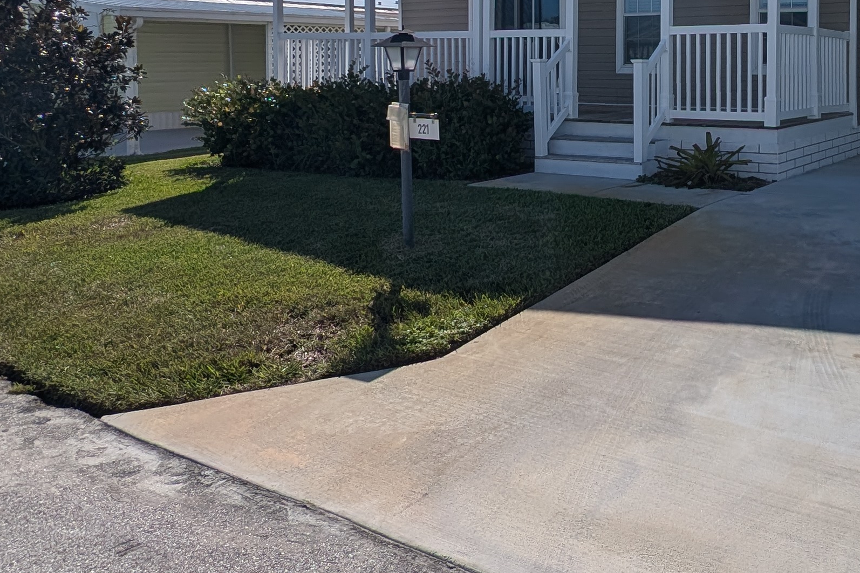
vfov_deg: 38.8
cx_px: 721
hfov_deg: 53.6
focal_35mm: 32
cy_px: 81
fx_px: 764
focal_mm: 2.23
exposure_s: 1/8475
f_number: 1.95
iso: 39
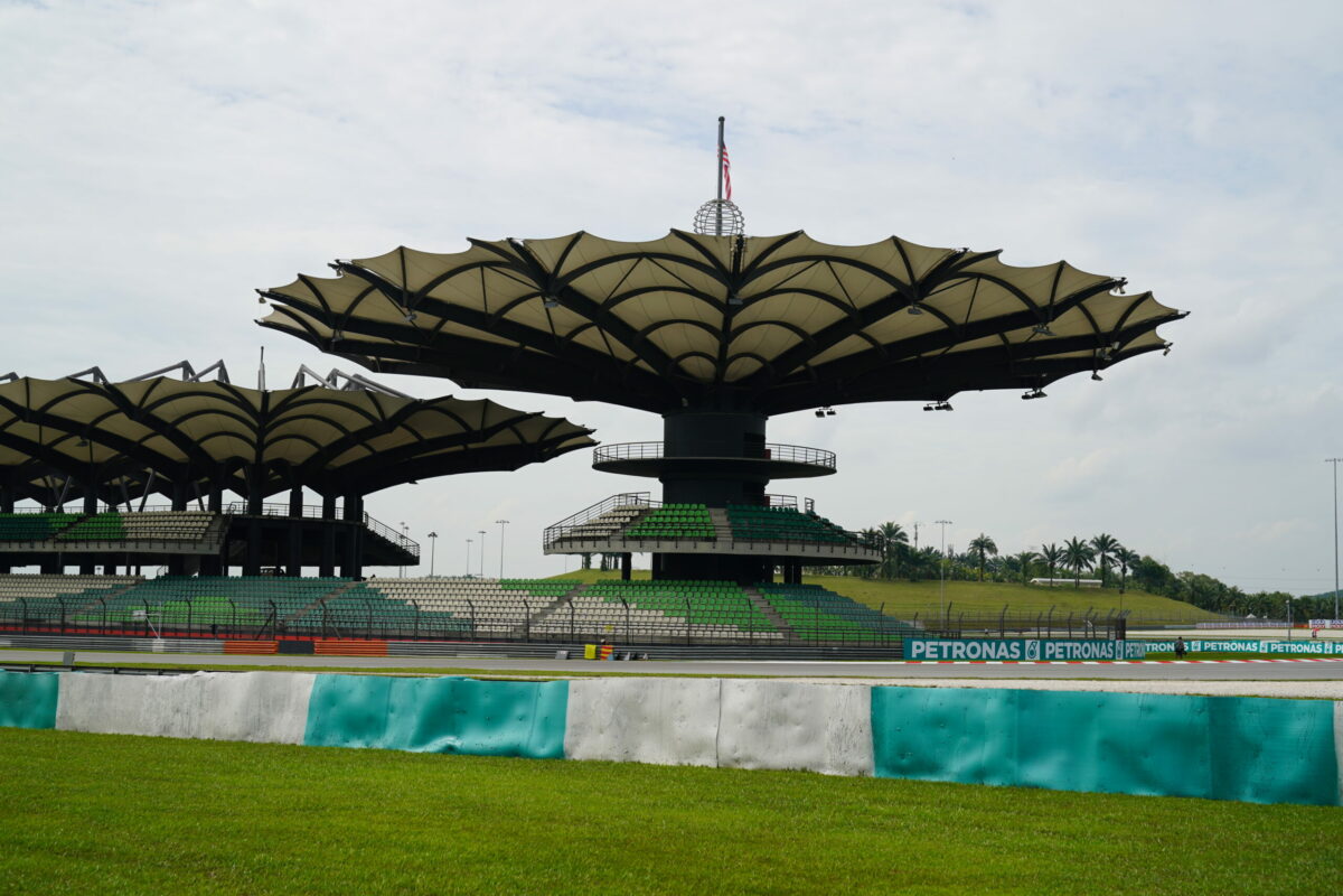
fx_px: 1753
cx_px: 672
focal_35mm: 47
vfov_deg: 28.6
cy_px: 448
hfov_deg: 41.9
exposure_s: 1/400
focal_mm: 47
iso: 100
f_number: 5
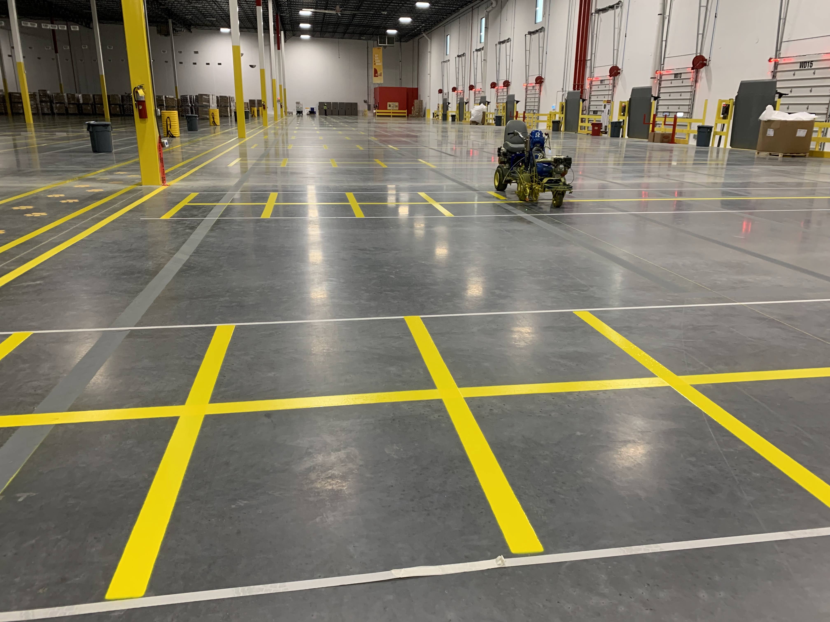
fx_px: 623
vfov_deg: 53.1
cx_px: 415
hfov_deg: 67.3
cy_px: 311
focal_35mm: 26
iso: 125
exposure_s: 1/60
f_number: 1.8
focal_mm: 4.25
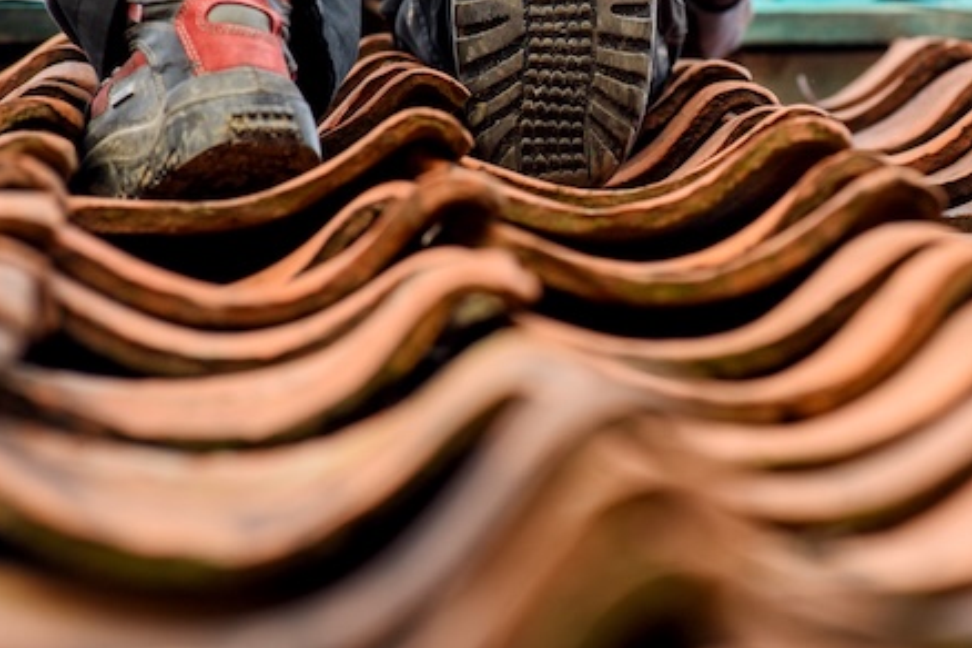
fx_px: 7640
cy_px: 140
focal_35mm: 283
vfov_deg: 4.9
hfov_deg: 7.3
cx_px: 806
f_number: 7.1
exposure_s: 1/160
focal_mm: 155
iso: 400
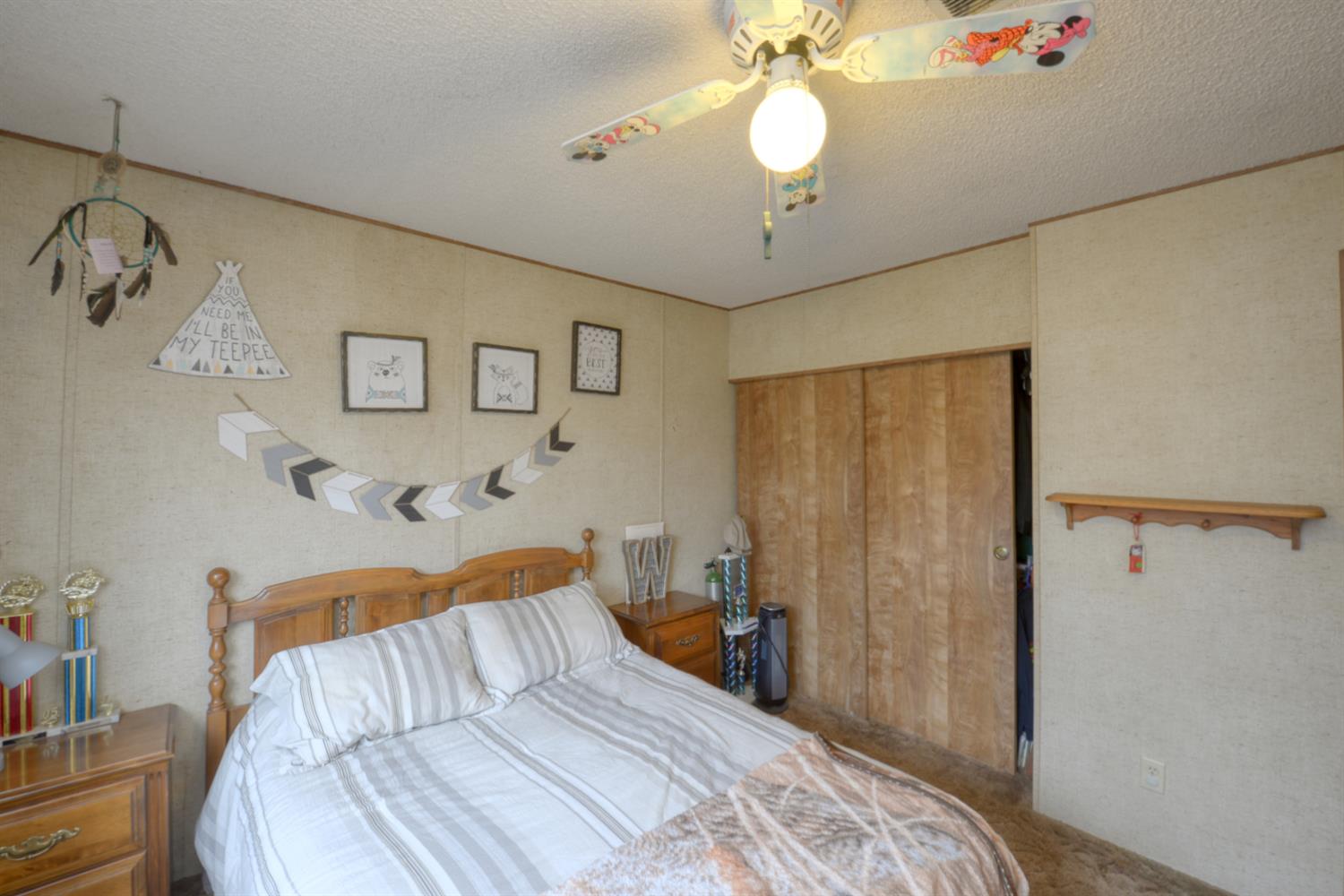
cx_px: 672
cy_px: 448
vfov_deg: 81.2
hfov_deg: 104.3
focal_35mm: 14
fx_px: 523
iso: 400
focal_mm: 14
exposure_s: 1/4
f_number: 10
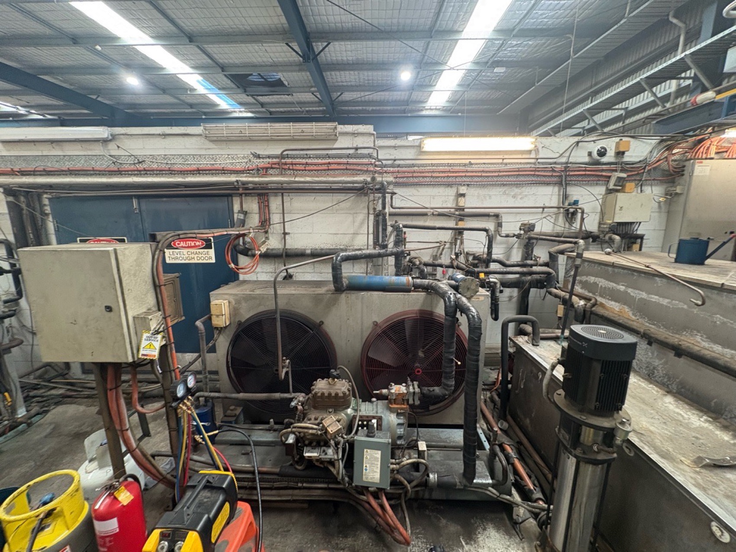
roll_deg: -0.5
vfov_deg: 85.7
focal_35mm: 14
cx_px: 368
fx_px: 298
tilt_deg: -9.9
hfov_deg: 102.1
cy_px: 276
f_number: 2.2
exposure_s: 1/50
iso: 200
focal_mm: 2.22
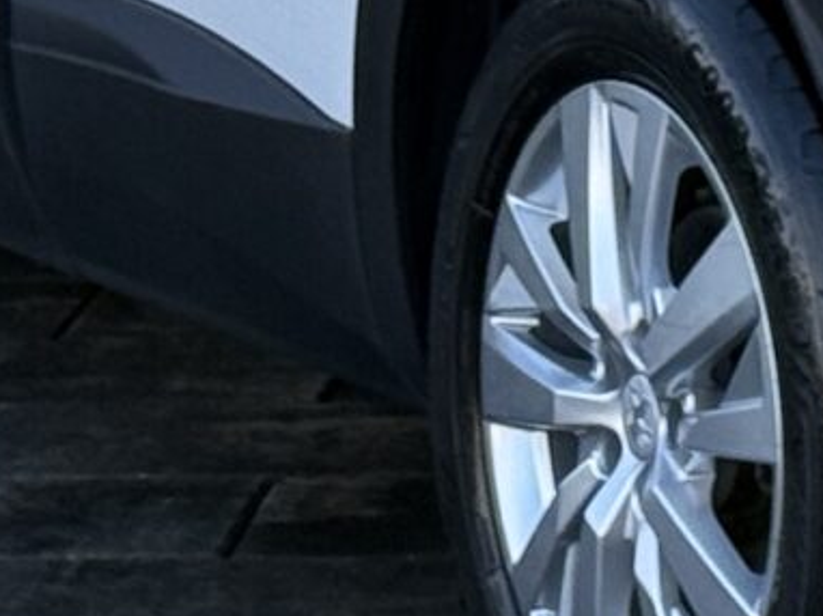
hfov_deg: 6.1
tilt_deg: -1.5
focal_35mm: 322
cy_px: -810
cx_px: 1010
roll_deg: +0.1
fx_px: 7651
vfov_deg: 4.5
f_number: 1.78
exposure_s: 1/1167
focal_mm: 6.76
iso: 80
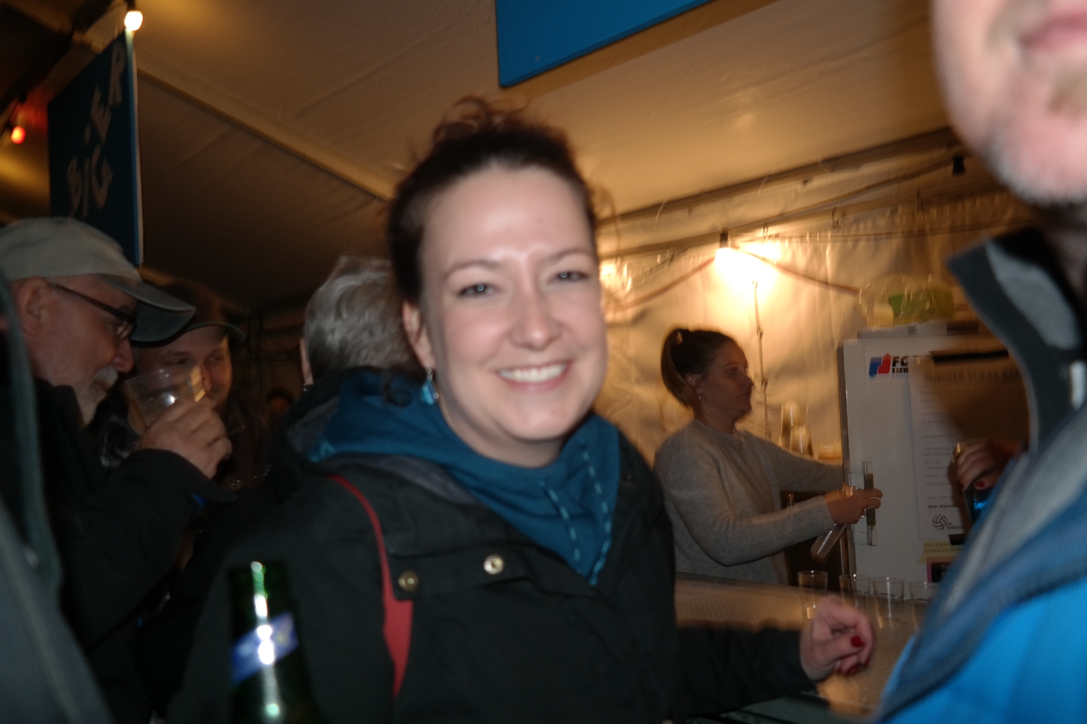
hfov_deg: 61.9
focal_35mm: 30
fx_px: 906
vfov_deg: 43.6
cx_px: 544
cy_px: 362
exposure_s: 1/40
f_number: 3.5
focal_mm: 20
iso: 400
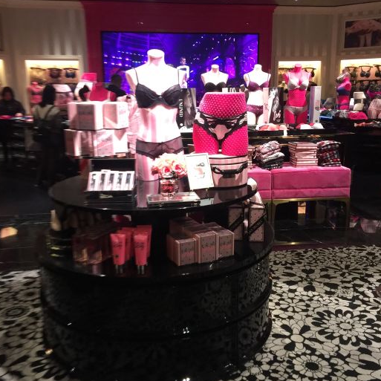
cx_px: 190
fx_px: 436
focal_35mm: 35
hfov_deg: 47.2
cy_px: 181
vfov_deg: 47.2
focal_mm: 4.15
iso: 80
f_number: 2.2
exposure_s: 1/17
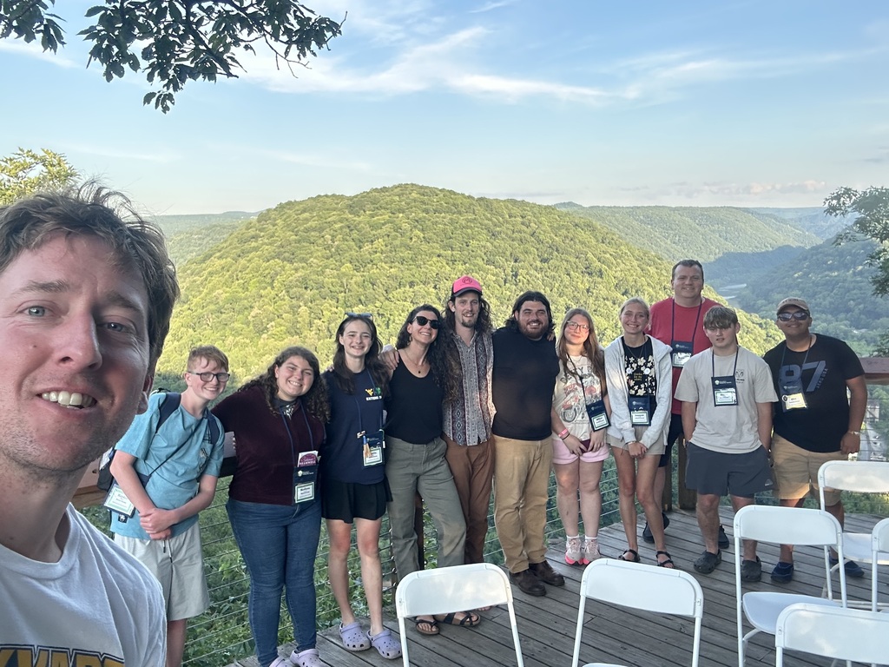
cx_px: 444
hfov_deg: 60.0
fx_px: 770
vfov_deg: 46.8
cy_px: 334
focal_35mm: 30
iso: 32
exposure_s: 1/163
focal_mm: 2.69
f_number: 1.9
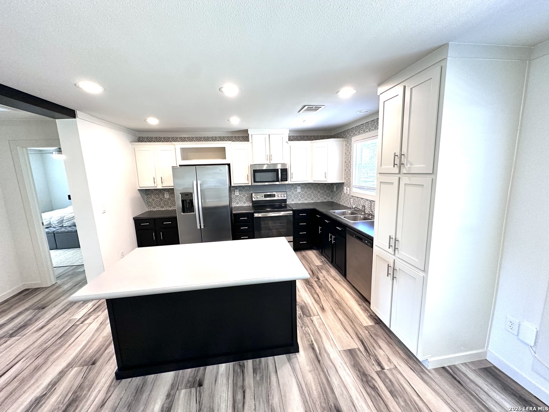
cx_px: 274
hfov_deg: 102.1
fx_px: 222
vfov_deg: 85.7
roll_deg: +2.0
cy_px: 206
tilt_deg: -9.7
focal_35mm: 14
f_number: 2.2
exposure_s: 1/120
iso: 250
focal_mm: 2.22
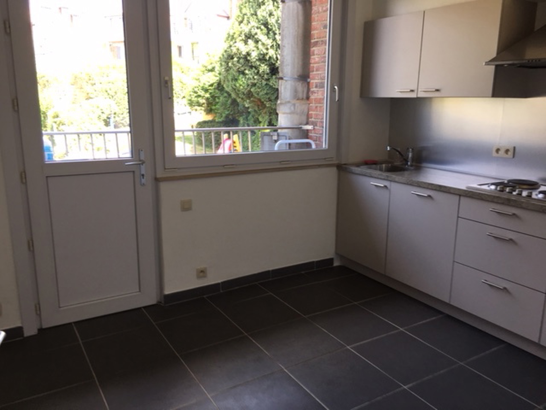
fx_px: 457
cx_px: 273
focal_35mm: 29
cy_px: 205
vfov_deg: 48.2
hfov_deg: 61.7
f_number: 2.2
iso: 25
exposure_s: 1/50
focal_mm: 4.15
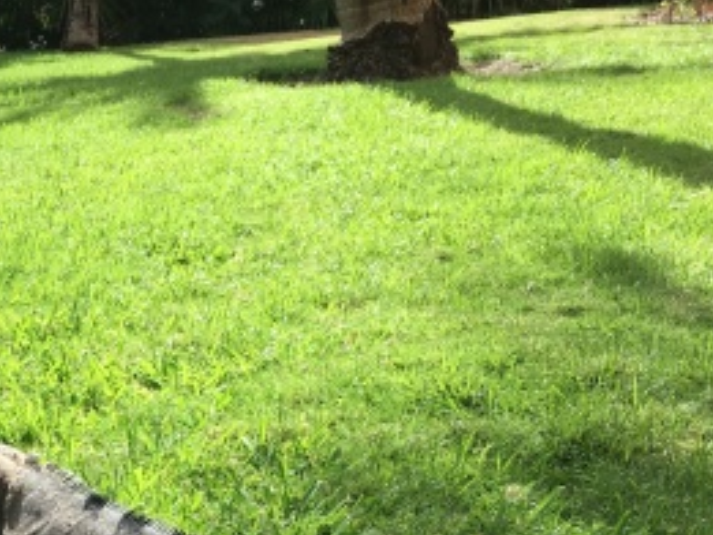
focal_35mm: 71
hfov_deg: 26.6
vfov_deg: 20.1
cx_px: 90
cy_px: 540
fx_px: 1463
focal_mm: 4.15
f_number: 2.2
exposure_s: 1/732
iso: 25
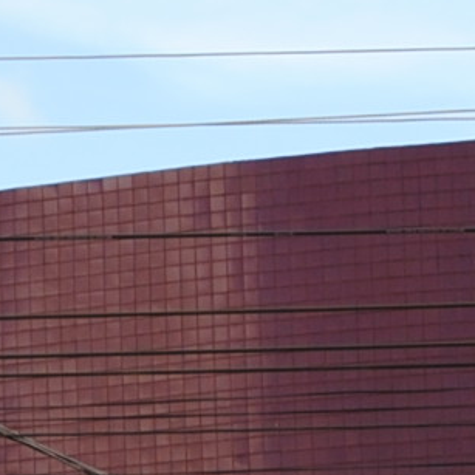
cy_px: 517
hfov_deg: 4.8
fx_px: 5620
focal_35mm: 362
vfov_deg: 4.8
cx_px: -351
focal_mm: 30
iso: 100
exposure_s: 1/200
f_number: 7.1
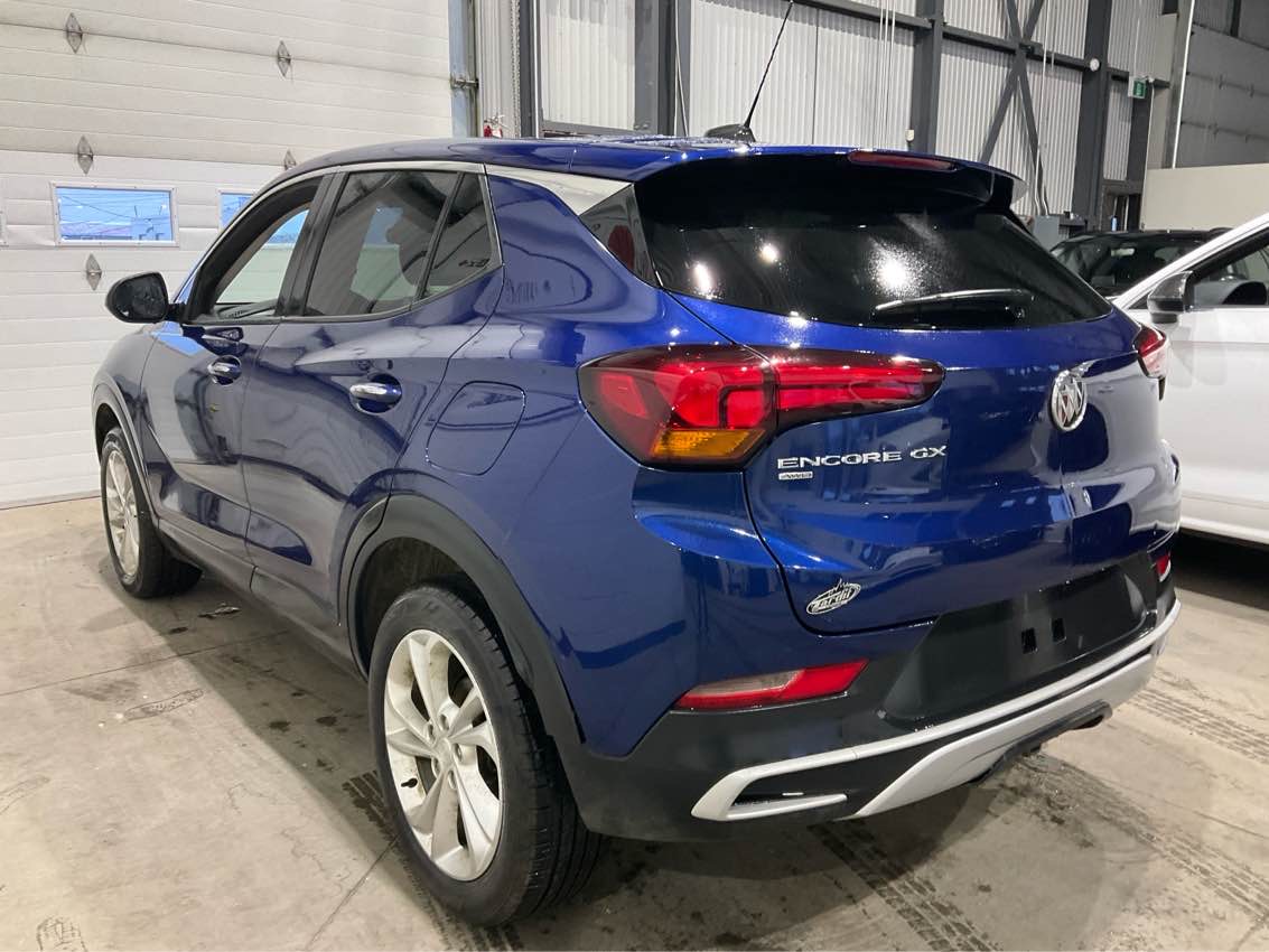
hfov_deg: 61.7
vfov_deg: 48.2
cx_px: 634
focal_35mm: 29
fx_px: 1063
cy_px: 476
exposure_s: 1/60
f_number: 1.8
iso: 200
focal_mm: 3
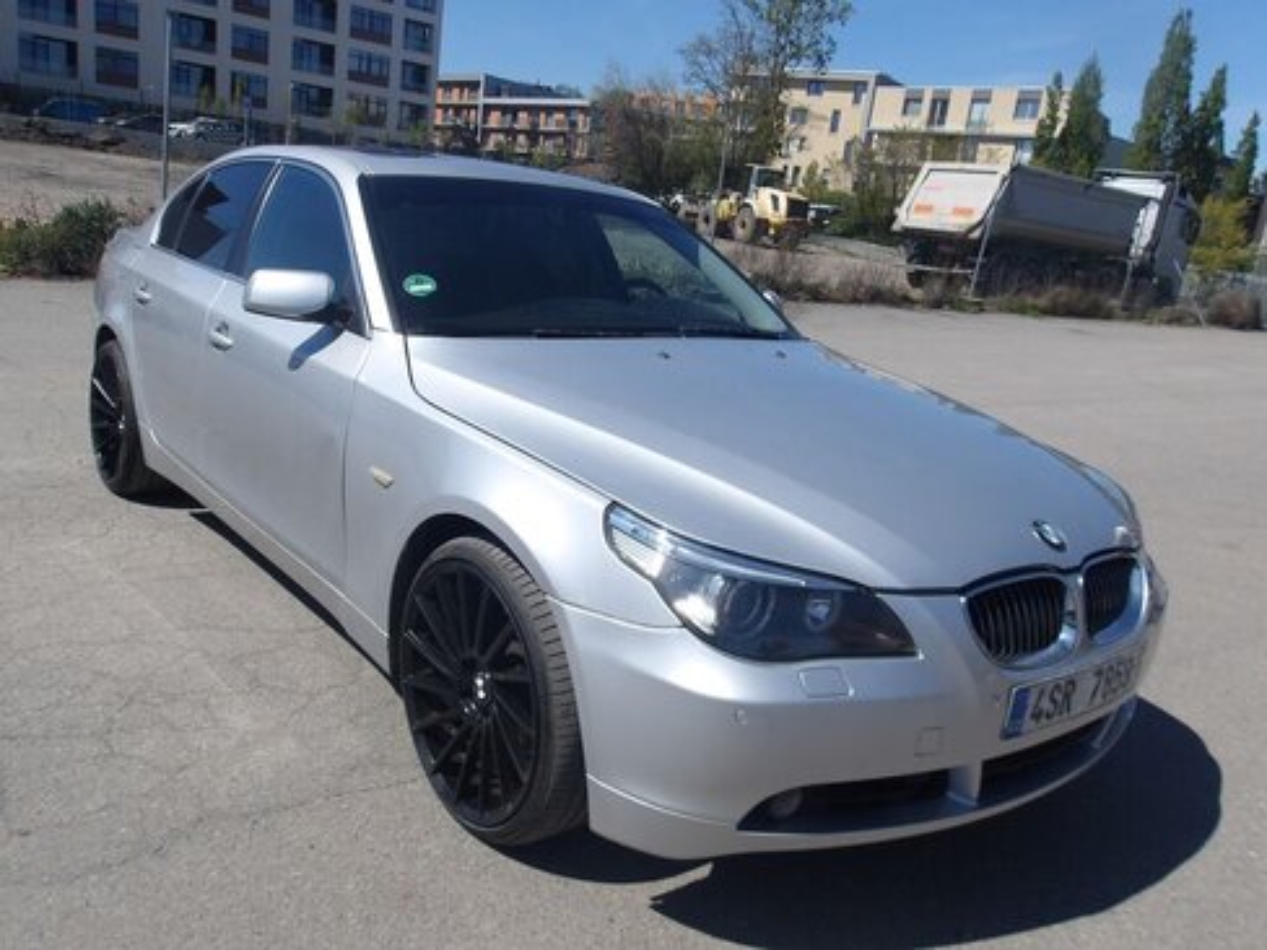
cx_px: 634
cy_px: 475
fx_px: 988
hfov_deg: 65.3
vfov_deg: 51.4
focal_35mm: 27
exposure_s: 1/175
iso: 100
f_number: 10.4
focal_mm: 4.9
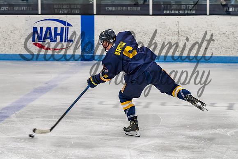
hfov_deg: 11.2
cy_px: 66
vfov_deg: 7.5
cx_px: 96
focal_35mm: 184
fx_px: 1215
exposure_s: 1/800
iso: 1600
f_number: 3.2
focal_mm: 102
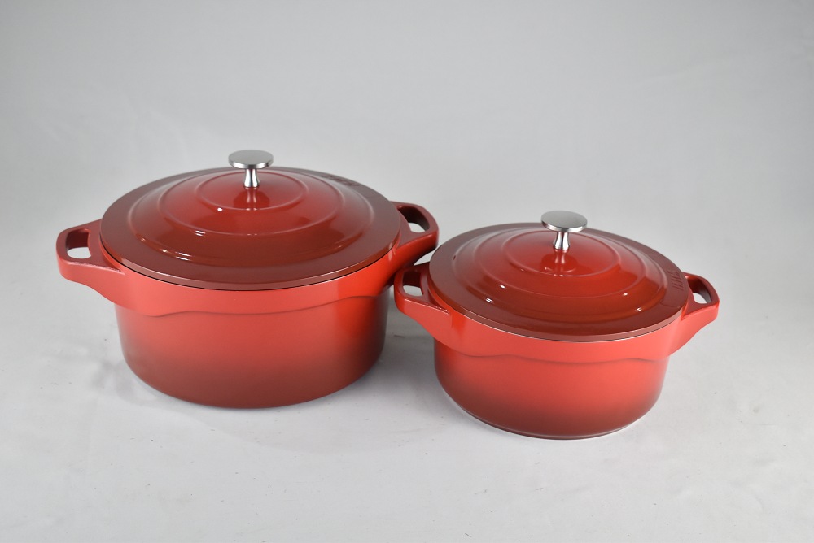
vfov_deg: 25.8
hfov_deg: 37.8
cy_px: 272
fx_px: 1188
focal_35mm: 52
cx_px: 407
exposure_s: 1/160
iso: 800
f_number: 5
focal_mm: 35
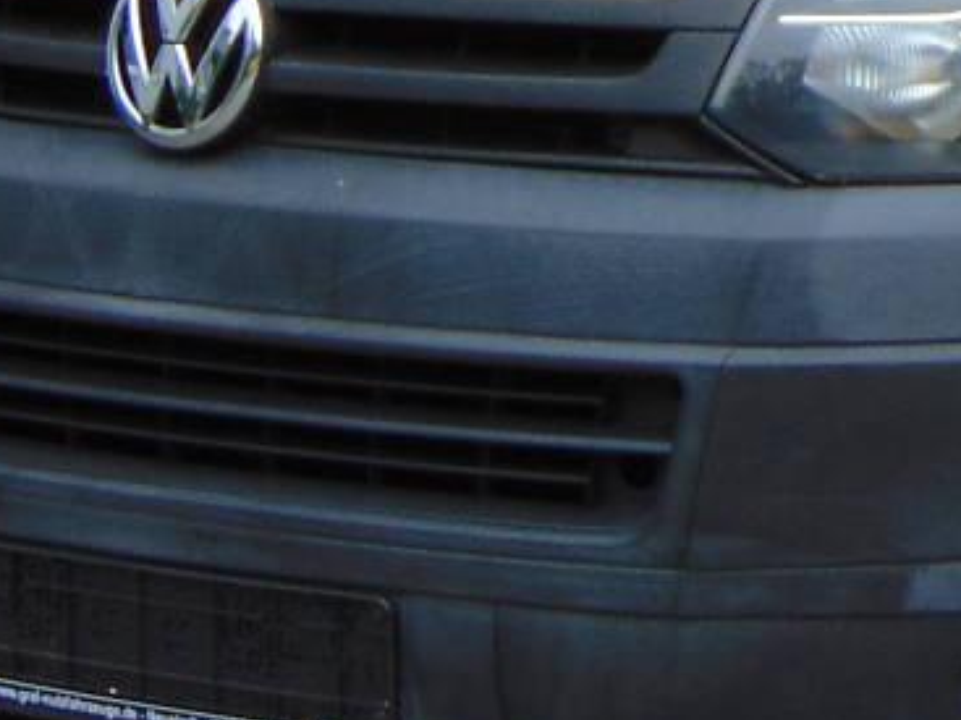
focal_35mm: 218
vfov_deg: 6.8
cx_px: 1390
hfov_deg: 8.9
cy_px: -102
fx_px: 6050
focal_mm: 9
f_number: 3.5
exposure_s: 1/320
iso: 80
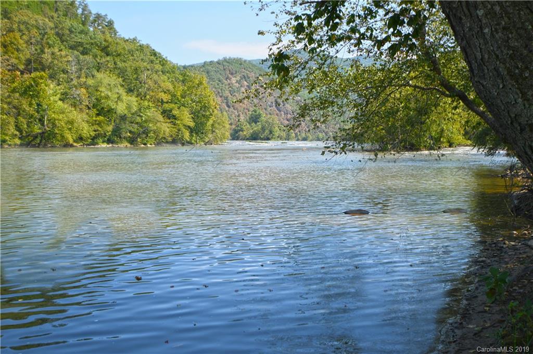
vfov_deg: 36.8
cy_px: 177
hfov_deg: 53.2
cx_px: 266
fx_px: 532
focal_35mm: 36
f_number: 4.5
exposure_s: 1/400
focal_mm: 24
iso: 125
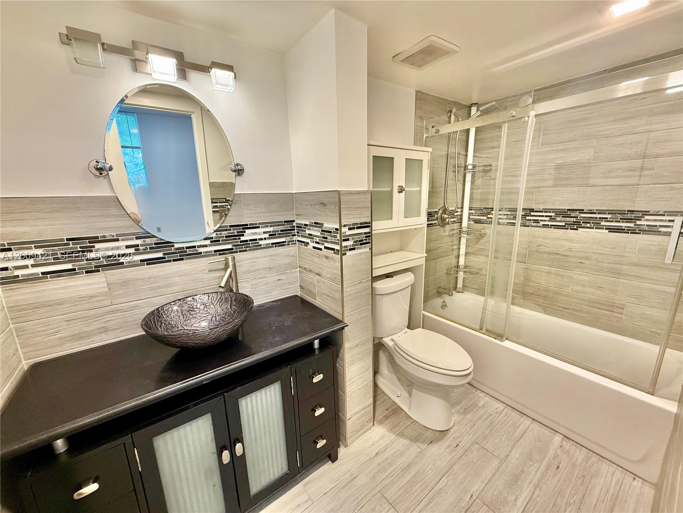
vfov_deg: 85.7
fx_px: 276
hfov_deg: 102.1
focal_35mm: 14
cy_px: 256
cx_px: 342
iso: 200
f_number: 2.2
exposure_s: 1/60
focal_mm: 2.22
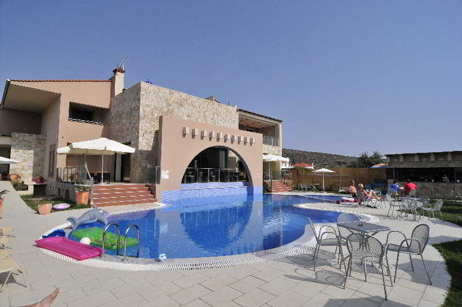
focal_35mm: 18
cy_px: 154
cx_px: 231
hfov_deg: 90.1
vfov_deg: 67.2
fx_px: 231
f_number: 8
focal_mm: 12
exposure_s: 1/2500
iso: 400
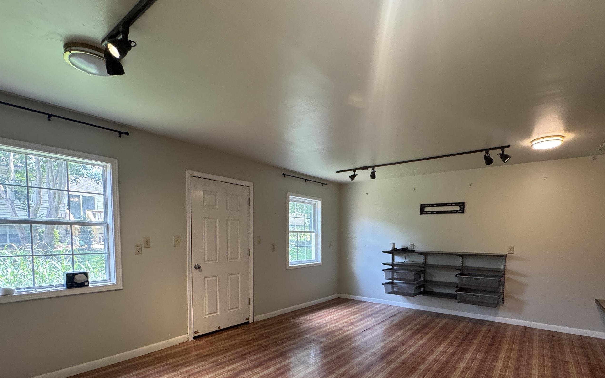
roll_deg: +0.1
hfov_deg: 91.0
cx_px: 316
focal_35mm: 18
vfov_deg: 63.0
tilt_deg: -4.4
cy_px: 258
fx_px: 297
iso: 250
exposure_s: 1/120
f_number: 2.2
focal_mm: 2.22
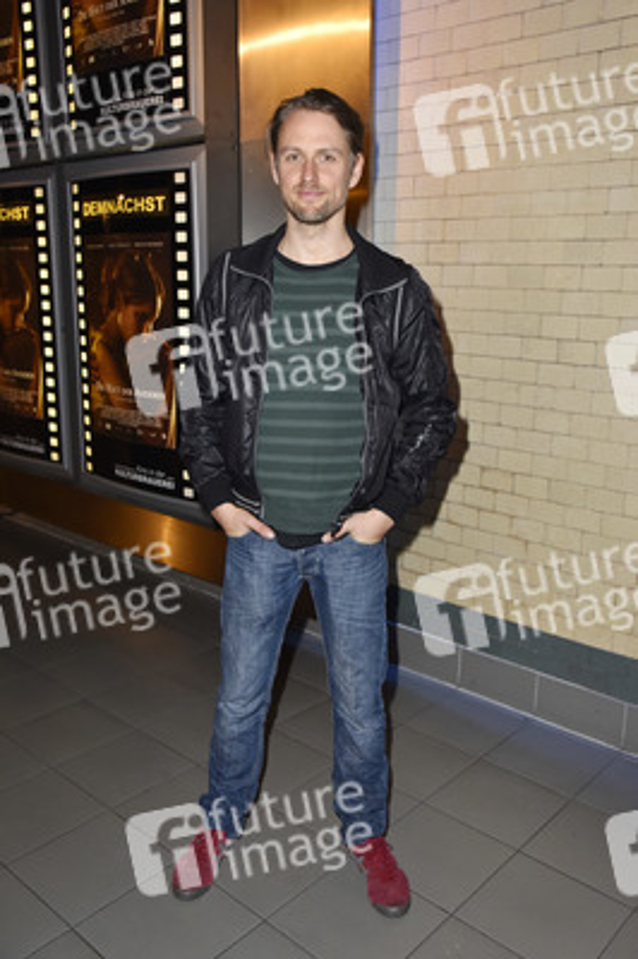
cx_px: 319
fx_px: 825
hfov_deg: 42.3
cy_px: 480
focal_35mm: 31
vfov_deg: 60.3
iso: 1250
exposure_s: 1/160
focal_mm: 31
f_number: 6.3
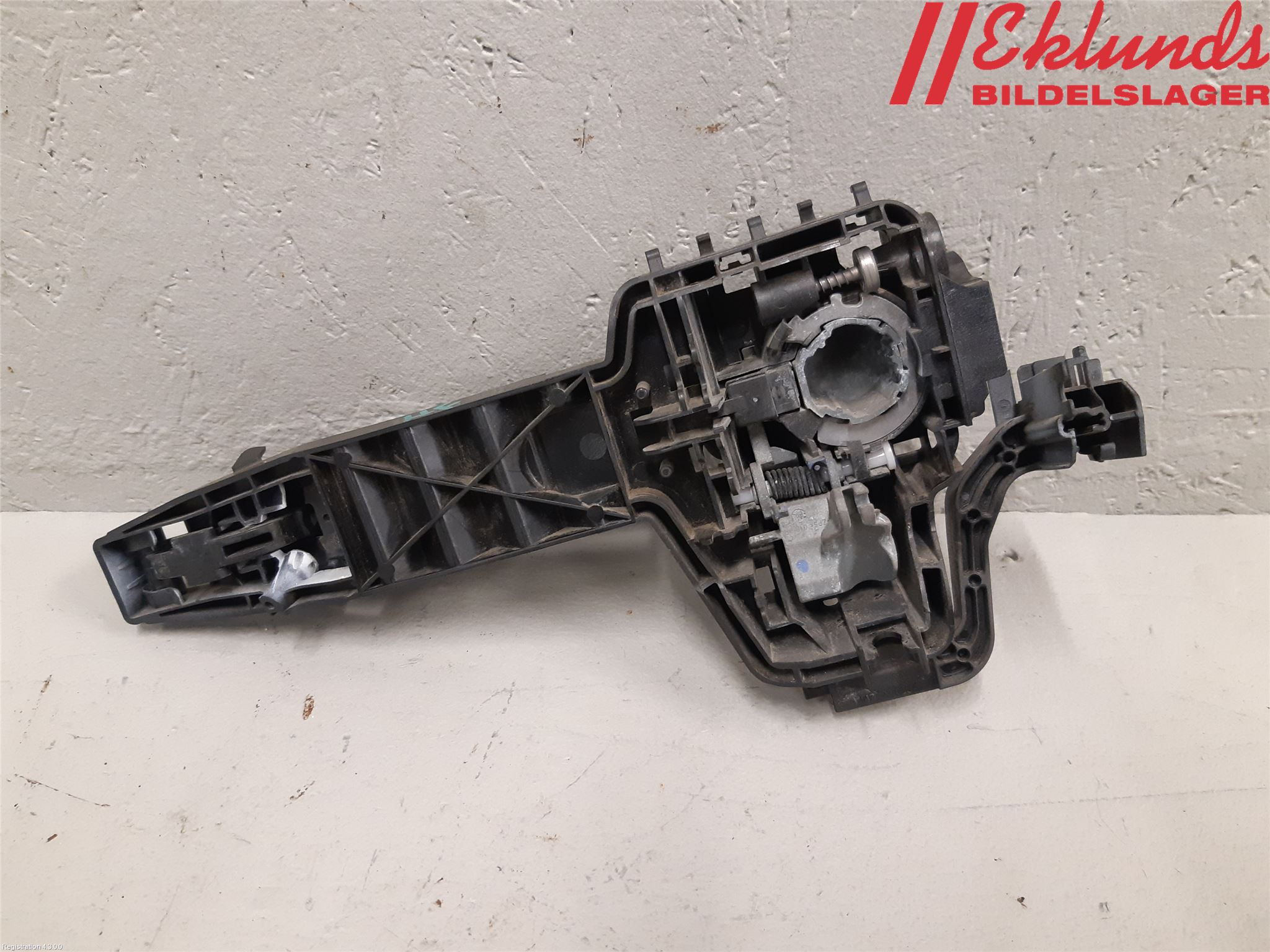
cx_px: 635
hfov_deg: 67.3
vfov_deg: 53.1
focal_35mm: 26
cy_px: 476
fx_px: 954
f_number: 1.7
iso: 250
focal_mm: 3.93
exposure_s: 1/50
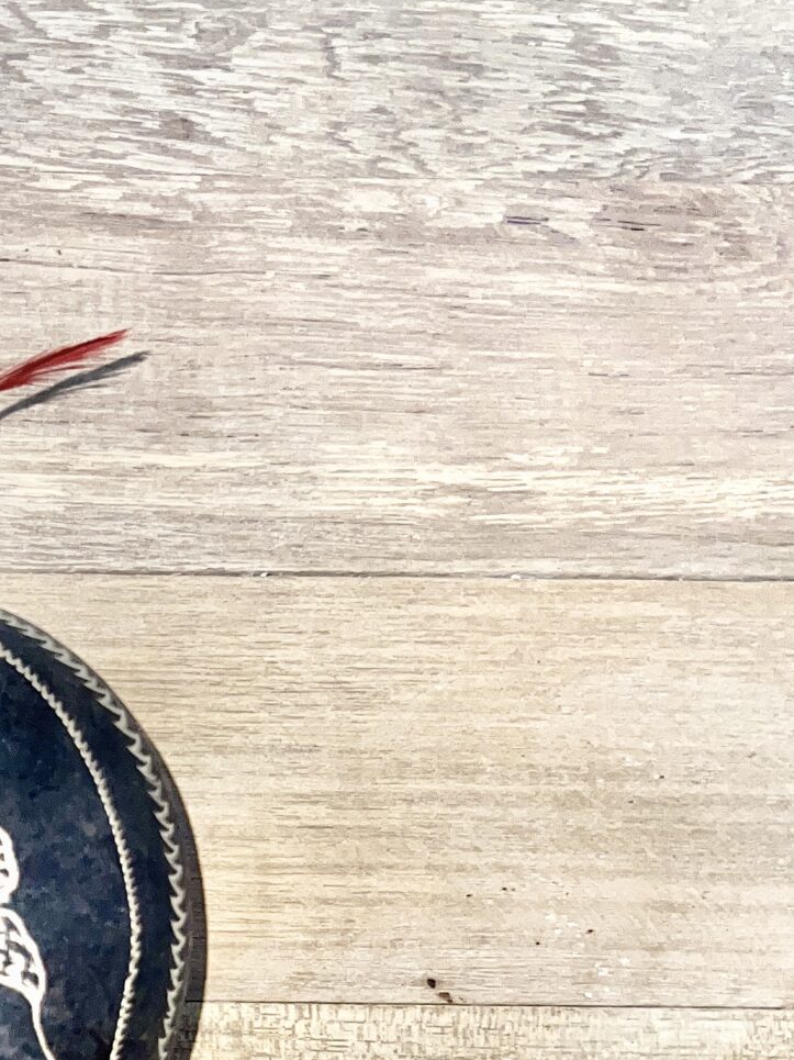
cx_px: -158
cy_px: 1069
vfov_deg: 26.6
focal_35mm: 69
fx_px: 2112
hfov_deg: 20.0
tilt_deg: -78.3
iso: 64
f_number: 1.5
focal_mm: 5.7
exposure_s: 1/65
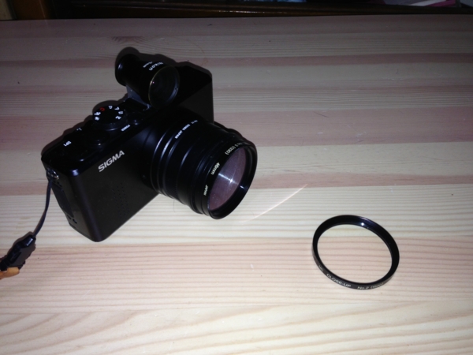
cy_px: 178
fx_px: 451
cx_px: 236
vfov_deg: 42.9
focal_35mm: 33
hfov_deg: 55.4
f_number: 2.4
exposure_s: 1/42
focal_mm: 4.13
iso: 50
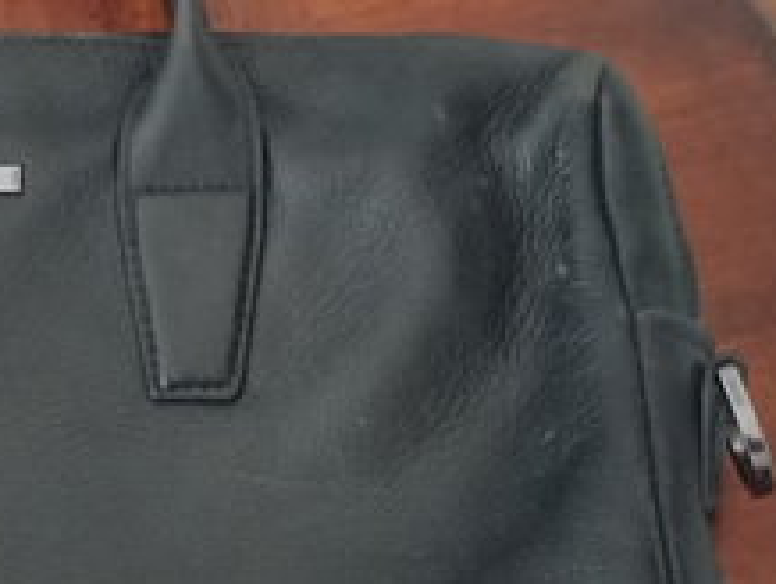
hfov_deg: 24.3
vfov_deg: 19.1
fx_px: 1728
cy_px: 434
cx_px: 18
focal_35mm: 77
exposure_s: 1/16.7
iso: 7062
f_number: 1.8
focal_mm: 4.27
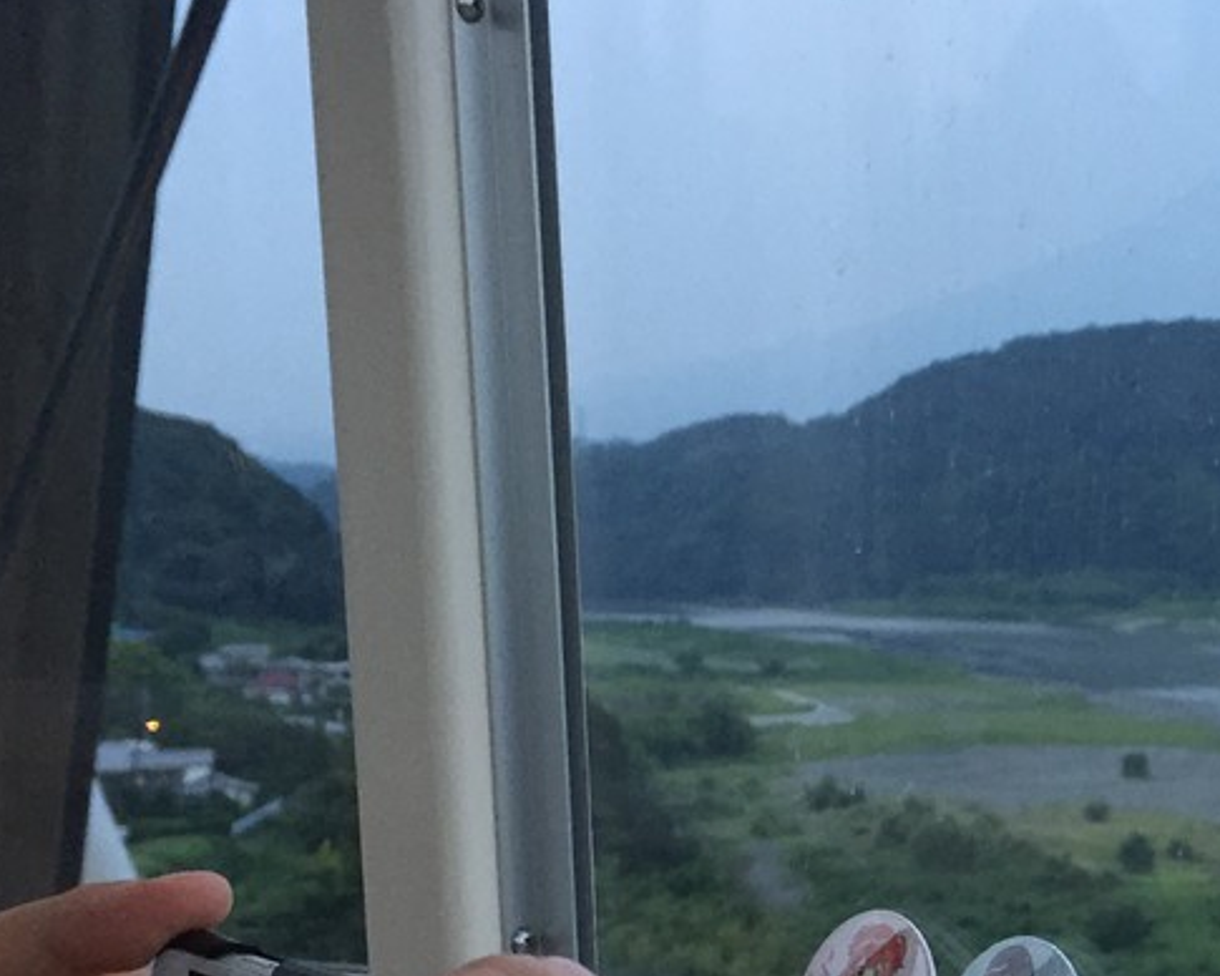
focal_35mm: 70
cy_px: 1001
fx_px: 2528
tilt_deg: -11.5
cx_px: 1092
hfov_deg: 26.3
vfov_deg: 21.0
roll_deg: -0.4
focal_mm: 4.15
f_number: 2.2
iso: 100
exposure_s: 1/30
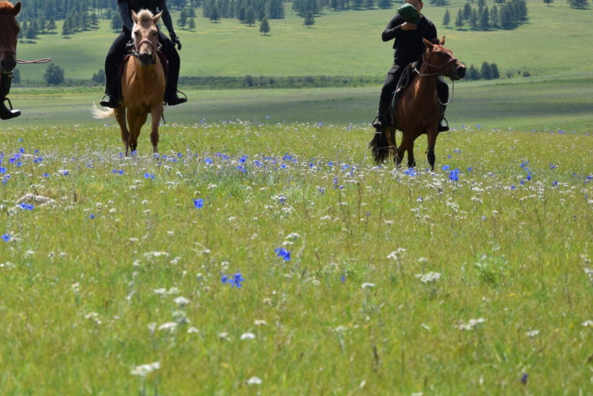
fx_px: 4317
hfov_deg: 7.8
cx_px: -13
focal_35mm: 262
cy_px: -4
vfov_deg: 5.2
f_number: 11
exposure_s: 1/500
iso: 200
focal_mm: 85
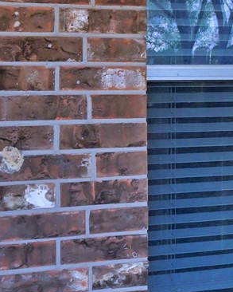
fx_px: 1439
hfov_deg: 7.7
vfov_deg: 11.5
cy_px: 66
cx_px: 775
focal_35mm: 167
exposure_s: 1/15
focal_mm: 30
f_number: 8
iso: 400
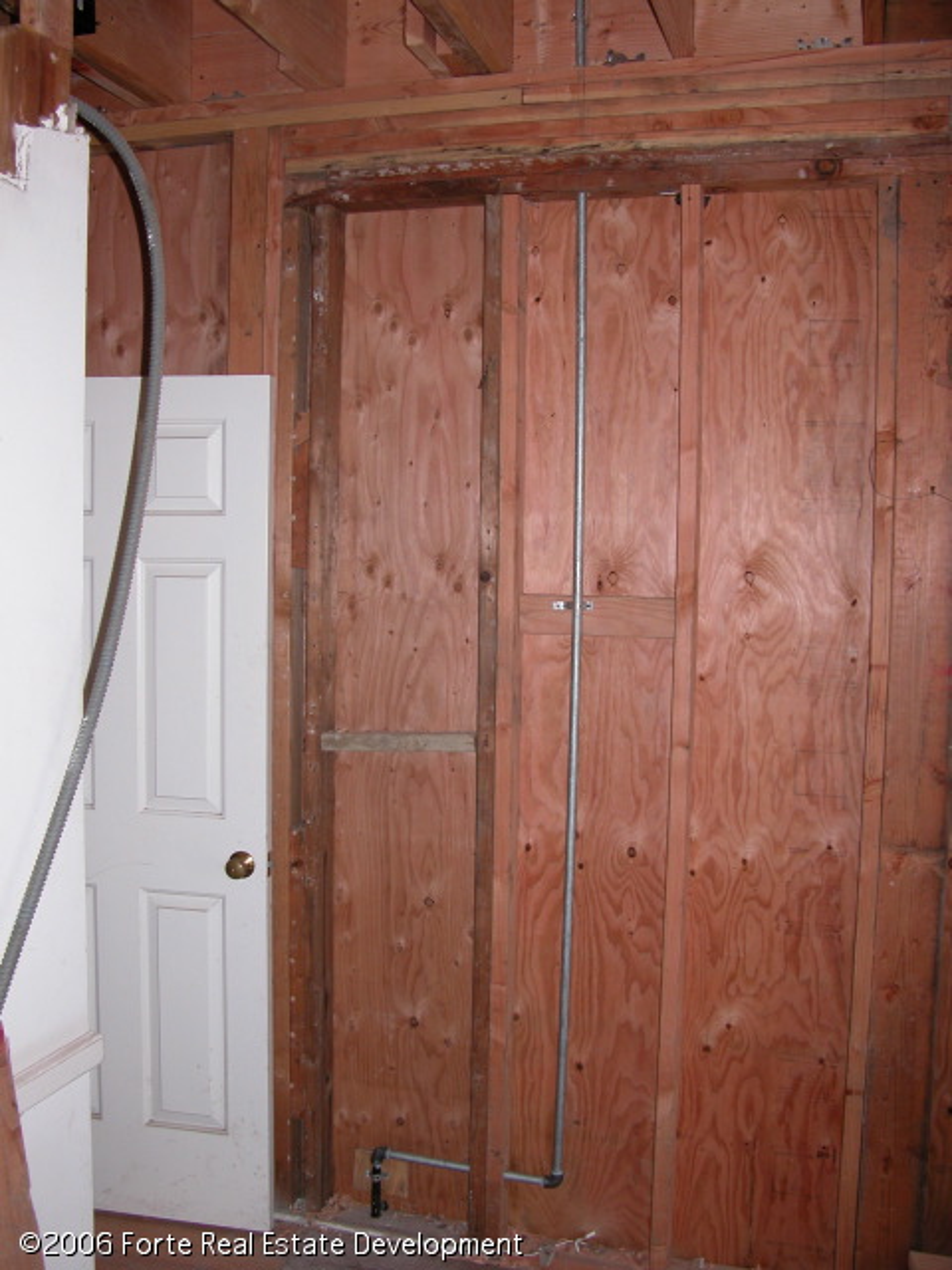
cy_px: 635
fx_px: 1283
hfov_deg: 40.7
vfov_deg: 52.6
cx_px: 476
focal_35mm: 35
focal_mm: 8.9
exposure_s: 1/60
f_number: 2.8
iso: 100
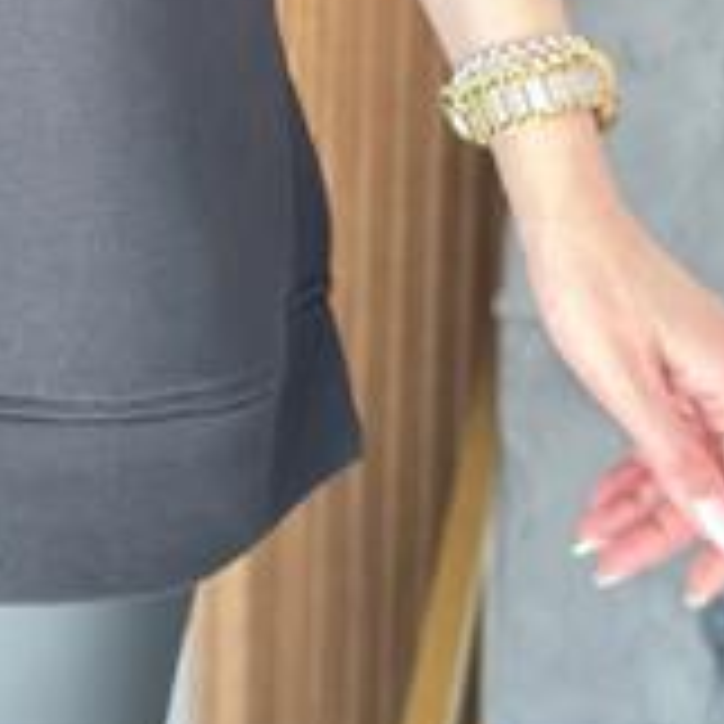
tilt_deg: -8.9
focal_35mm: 137
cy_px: -414
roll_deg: -0.6
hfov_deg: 12.5
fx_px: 3242
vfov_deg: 12.1
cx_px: -108
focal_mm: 6.86
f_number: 1.78
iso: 250
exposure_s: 1/60
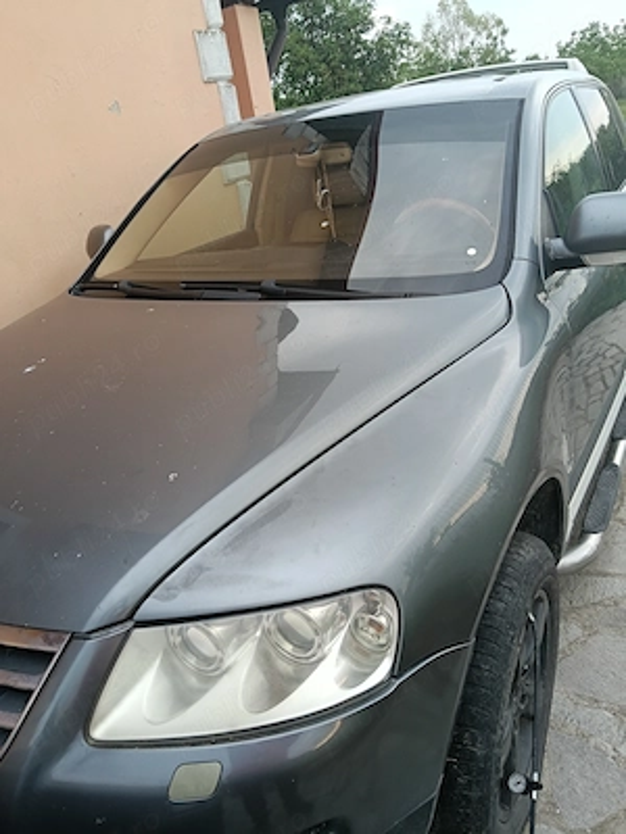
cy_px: 417
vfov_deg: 65.3
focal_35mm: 27
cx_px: 313
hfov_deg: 51.4
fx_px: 651
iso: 64
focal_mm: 3.98
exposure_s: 1/33.3
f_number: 1.8
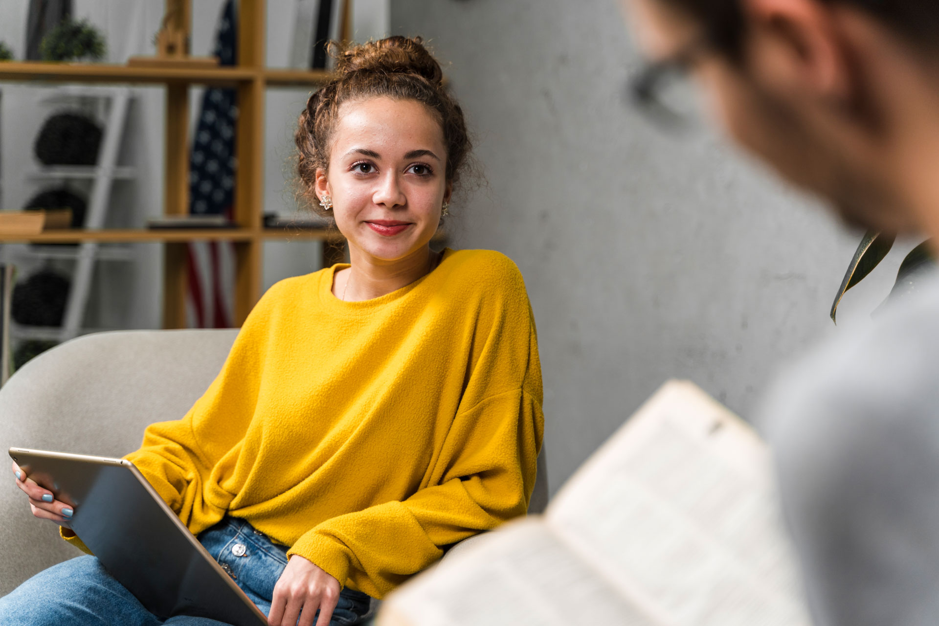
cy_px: 313
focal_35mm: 75
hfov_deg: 27.0
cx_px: 470
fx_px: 1956
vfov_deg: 18.2
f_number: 3.2
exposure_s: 1/125
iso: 320
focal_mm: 75
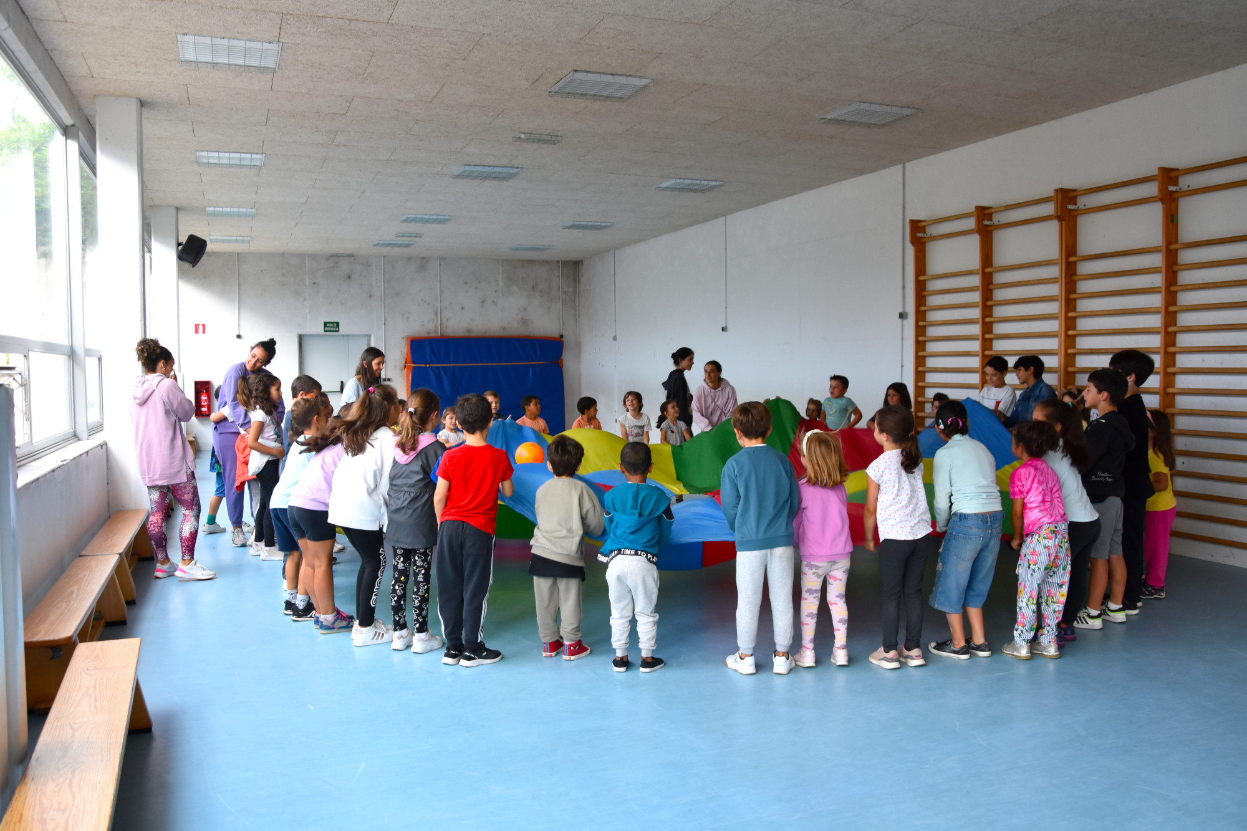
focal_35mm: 32
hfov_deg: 59.5
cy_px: 416
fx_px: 1091
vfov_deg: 41.7
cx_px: 624
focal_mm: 21
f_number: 6.3
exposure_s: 1/125
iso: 800
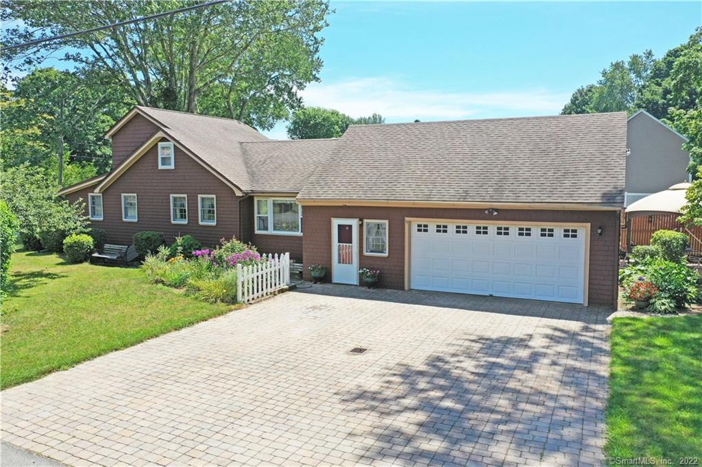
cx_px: 351
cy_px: 234
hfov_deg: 65.5
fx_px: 546
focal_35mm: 28
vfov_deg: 46.4
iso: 100
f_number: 5.6
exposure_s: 1/400
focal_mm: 10.26
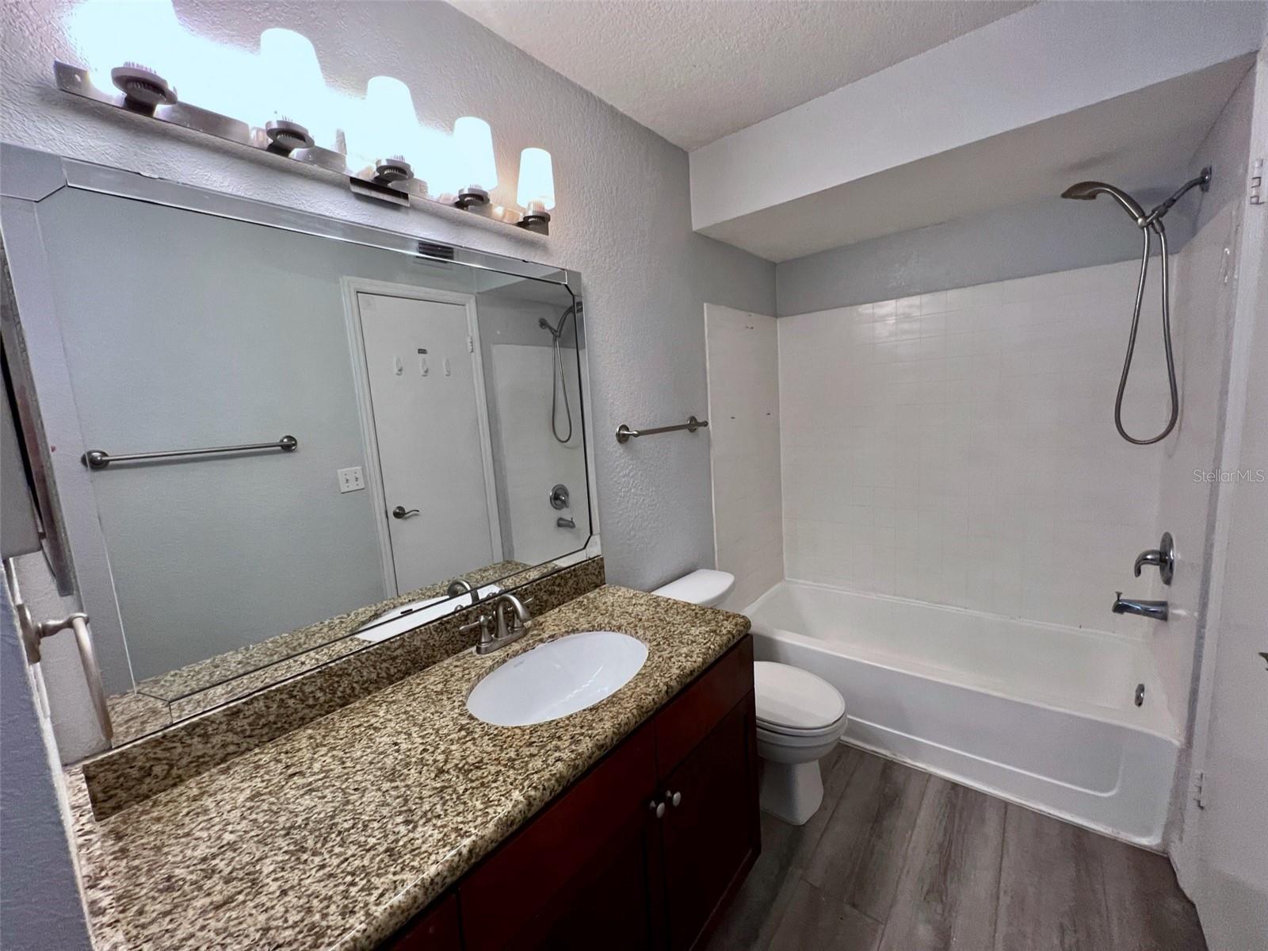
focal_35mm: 13
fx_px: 476
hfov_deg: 106.2
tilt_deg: -8.0
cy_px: 476
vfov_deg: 89.9
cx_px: 634
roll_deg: +3.8
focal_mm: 1.57
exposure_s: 1/60
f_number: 1.8
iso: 160
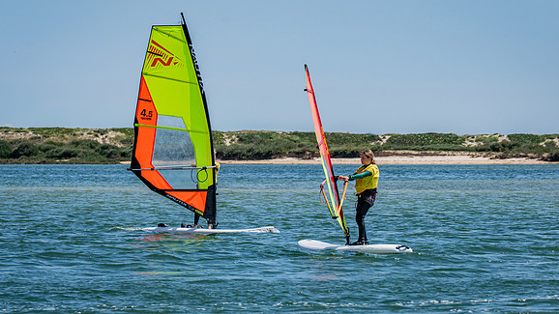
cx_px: 318
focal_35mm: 309
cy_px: 178
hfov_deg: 7.0
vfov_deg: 3.9
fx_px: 4580
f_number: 8
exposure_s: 1/2000
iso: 320
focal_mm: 200
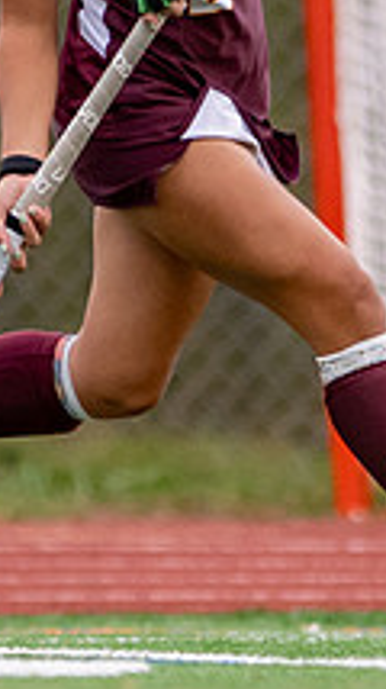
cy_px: 378
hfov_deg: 0.5
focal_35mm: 2325
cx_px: 211
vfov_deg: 0.9
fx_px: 42406
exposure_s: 1/1000
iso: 640
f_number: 2.8
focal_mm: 300
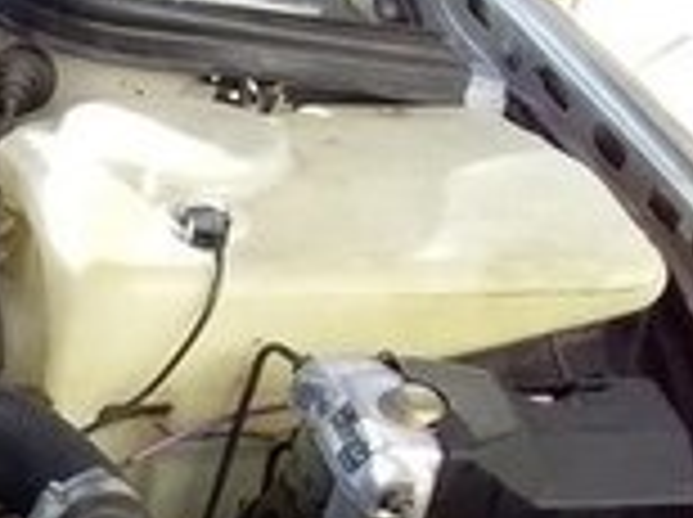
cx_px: -693
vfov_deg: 10.9
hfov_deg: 12.9
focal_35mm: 133
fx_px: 2658
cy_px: 615
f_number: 2.2
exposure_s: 1/100
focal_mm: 3.3
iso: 64
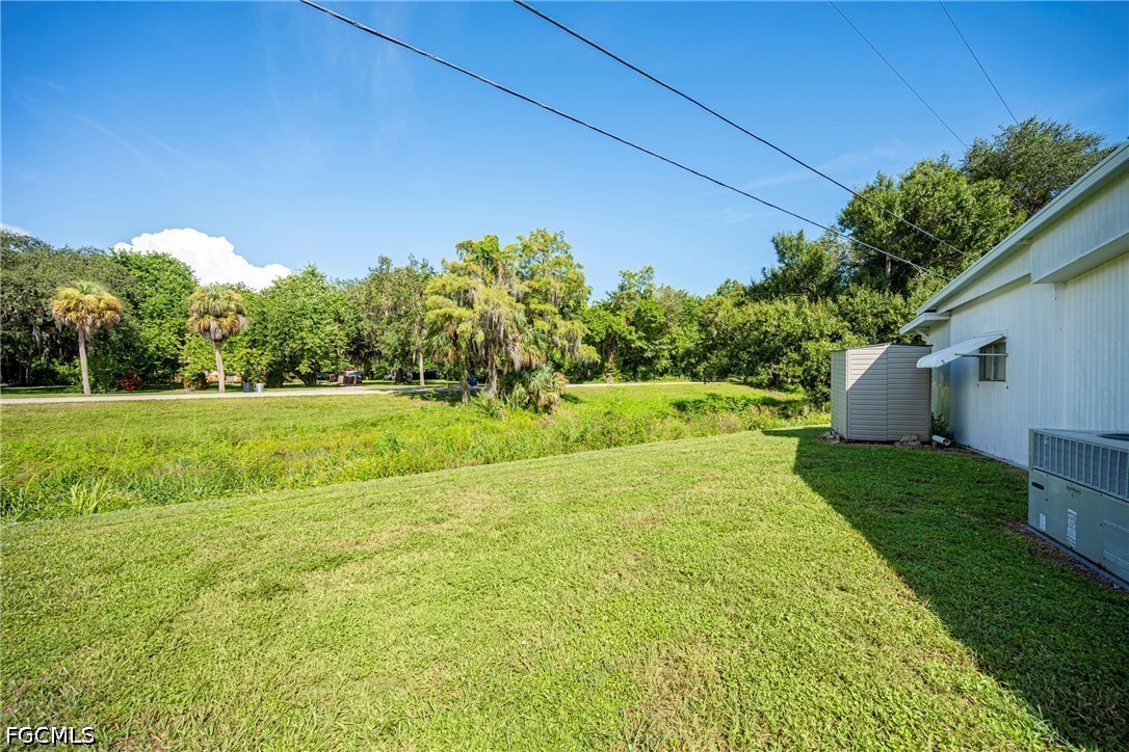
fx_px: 439
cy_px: 376
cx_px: 564
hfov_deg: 104.3
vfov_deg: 81.2
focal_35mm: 14
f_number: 4
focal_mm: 14
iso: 100
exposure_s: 1/500
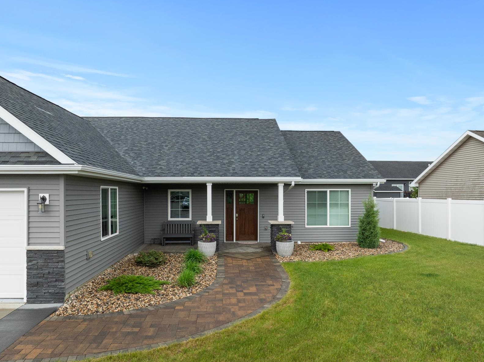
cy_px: 195
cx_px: 242
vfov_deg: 53.0
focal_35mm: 26
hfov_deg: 67.3
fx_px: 363
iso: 200
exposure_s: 1/400
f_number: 6.3
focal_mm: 12.29
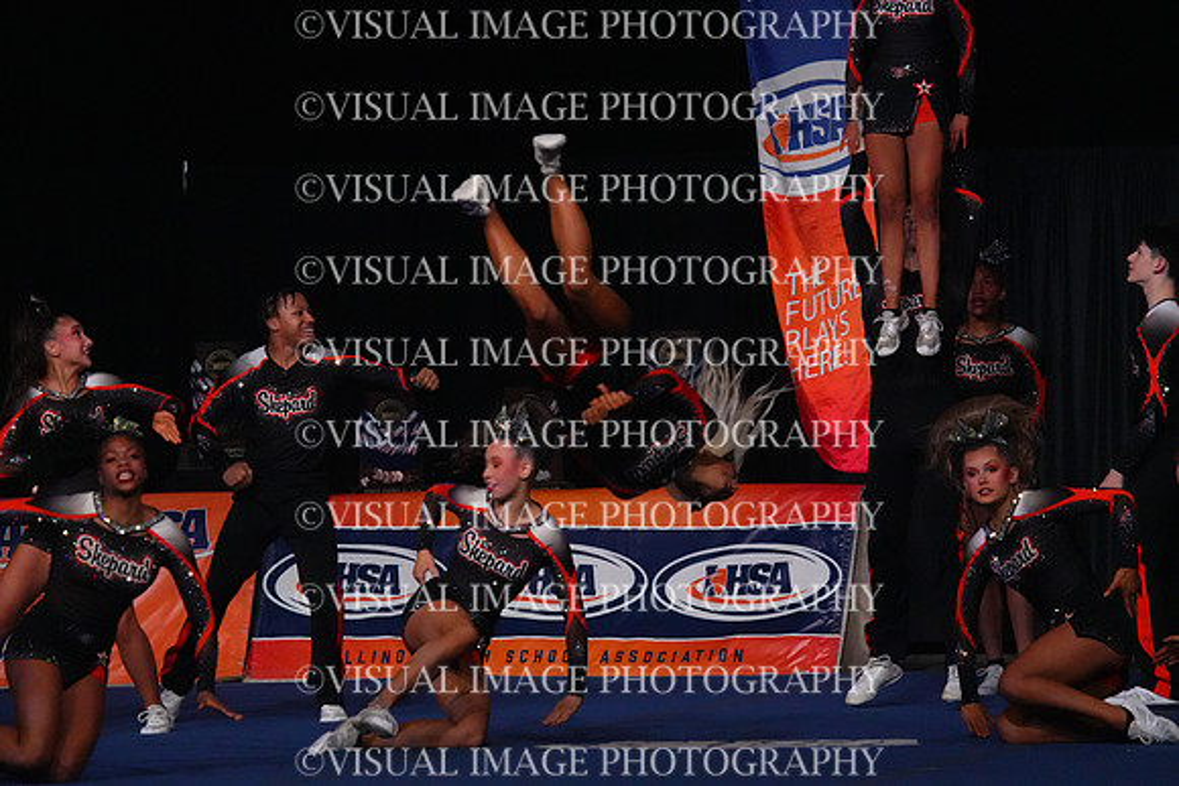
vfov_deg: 6.2
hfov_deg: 9.4
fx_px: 7206
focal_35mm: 220
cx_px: 590
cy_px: 393
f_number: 5.6
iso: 16000
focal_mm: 220
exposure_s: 1/1250
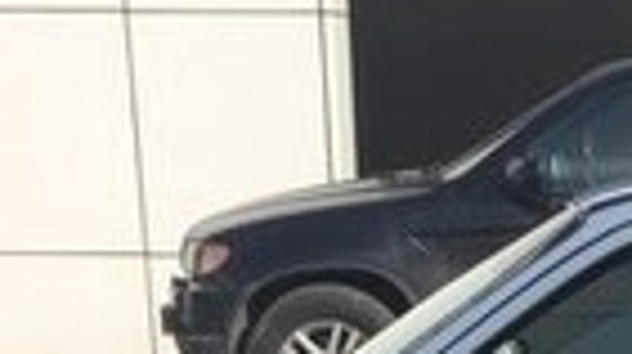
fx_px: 2478
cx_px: 726
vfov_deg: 7.4
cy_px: 1006
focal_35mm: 148
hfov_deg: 14.2
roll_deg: -1.3
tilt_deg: -19.5
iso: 32
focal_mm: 4.15
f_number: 2.2
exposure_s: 1/1412
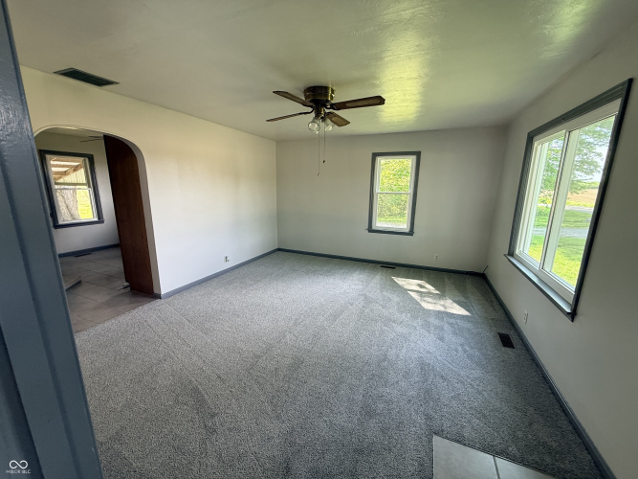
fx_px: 258
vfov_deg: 85.7
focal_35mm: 14
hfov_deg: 102.1
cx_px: 319
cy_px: 240
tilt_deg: -11.0
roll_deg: -0.6
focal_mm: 2.22
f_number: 2.2
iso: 160
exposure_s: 1/99
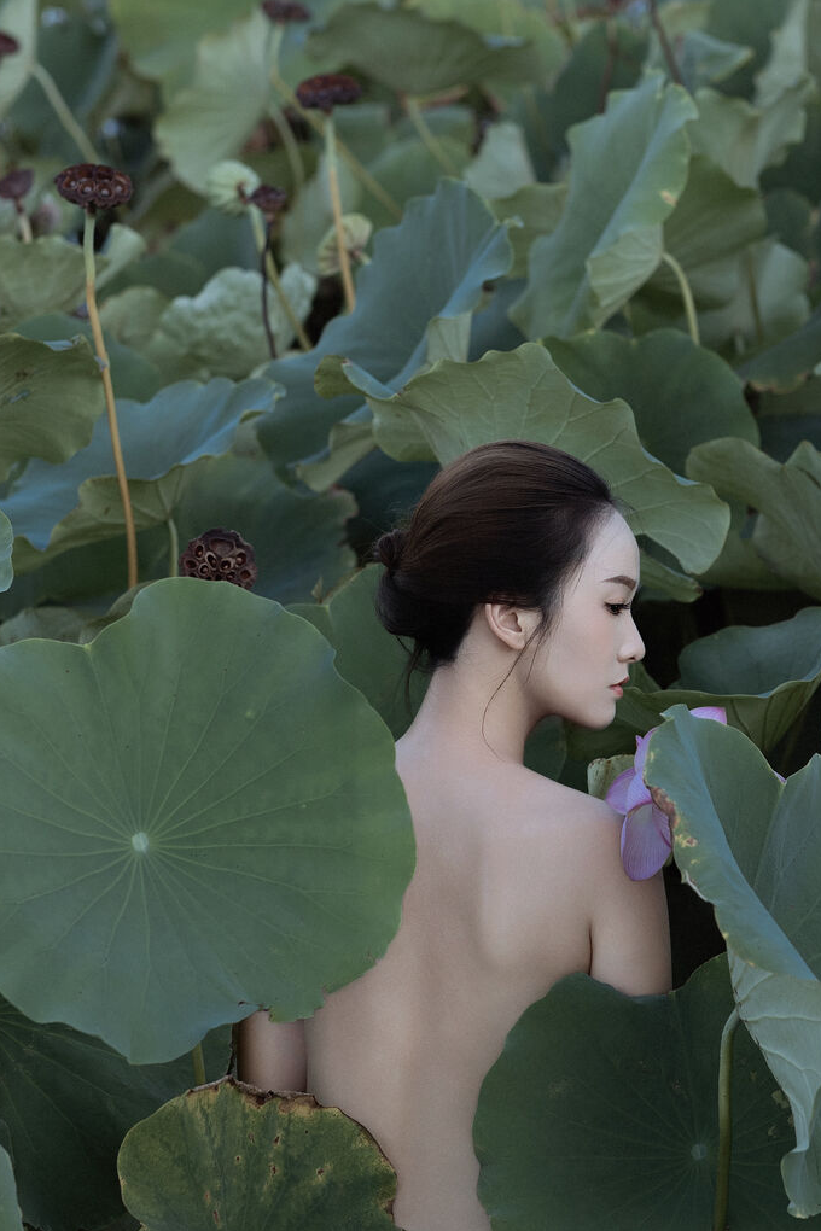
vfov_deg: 13.7
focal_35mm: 150
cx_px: 633
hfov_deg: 9.1
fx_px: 5131
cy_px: 659
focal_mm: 85
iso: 320
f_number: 4
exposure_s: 1/640
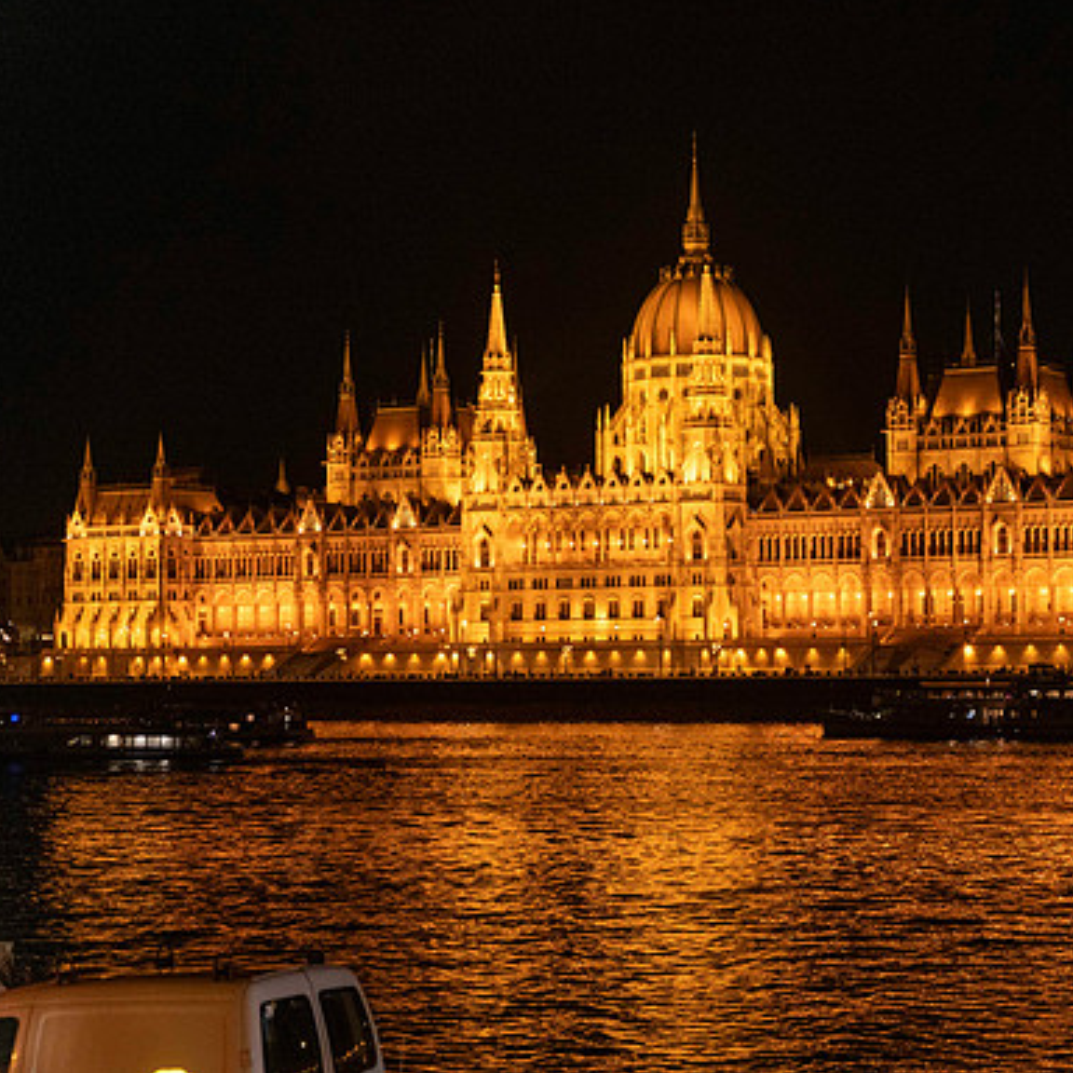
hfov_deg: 22.3
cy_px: 535
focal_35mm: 77
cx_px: 768
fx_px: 2700
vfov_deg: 22.5
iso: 2000
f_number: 2.8
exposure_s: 1/125
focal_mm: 60
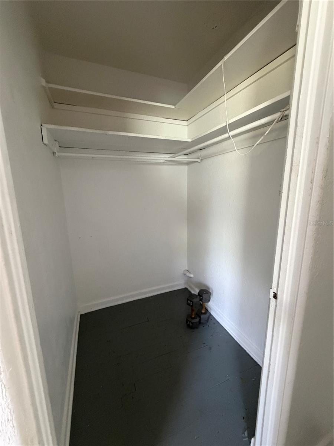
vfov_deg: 102.1
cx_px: 167
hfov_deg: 85.7
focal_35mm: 14
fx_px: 180
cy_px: 223
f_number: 2.2
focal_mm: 2.22
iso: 500
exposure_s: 1/60
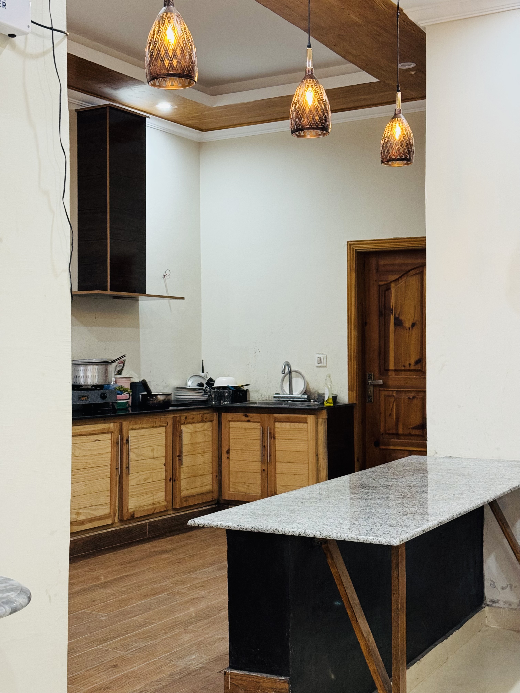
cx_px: 260
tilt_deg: +0.0
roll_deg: -0.2
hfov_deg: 30.3
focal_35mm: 48
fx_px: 961
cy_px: 346
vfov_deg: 39.7
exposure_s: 1/50
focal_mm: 6.76
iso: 250
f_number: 1.78
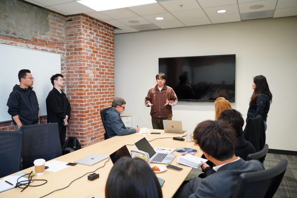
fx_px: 239
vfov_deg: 45.0
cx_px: 148
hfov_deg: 63.7
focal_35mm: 29
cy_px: 99
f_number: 4.5
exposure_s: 1/30
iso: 1000
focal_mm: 29
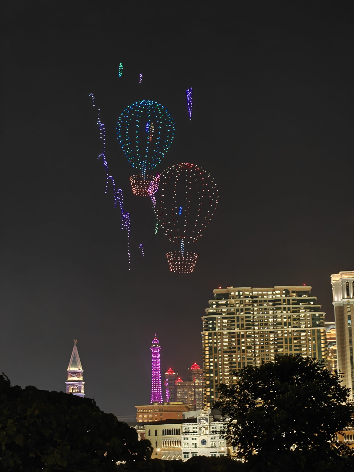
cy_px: 236
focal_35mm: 73
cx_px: 177
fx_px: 995
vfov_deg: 26.7
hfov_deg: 20.2
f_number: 2.6
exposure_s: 1/10
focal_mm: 13.85
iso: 4000
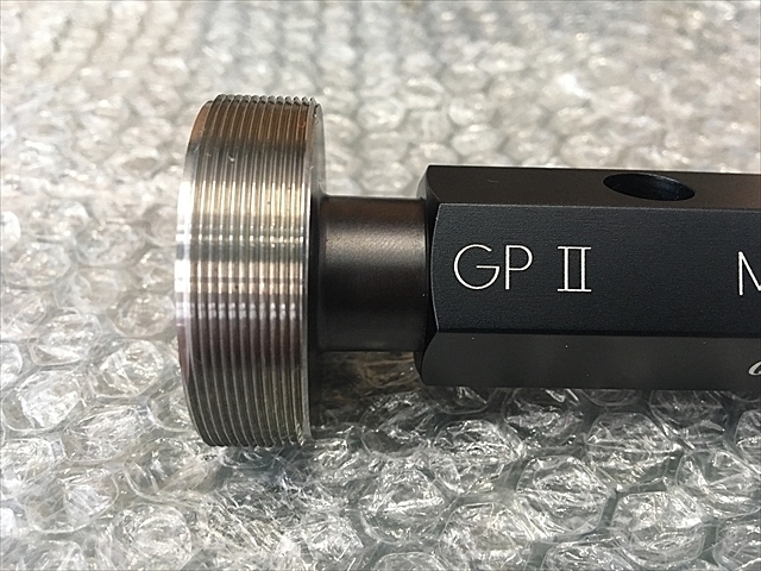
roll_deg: +2.3
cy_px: 286
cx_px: 380
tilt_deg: -44.3
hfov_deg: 61.7
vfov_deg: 48.2
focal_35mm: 29
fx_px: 638
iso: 160
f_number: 2.2
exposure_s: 1/30
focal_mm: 4.15
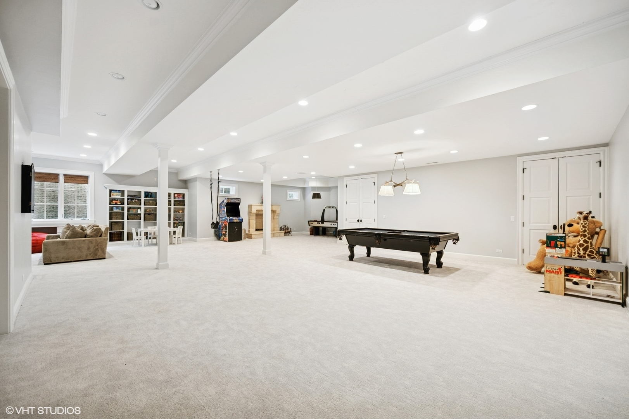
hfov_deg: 104.3
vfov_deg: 81.2
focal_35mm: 14
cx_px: 314
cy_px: 210
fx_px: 244
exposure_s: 1/8
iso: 200
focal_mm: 14
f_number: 4.5
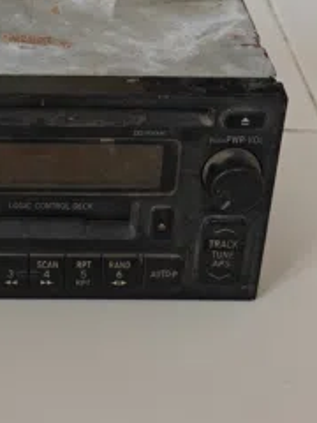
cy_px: 183
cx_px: 55
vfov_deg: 26.0
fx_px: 916
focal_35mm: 75
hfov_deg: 19.4
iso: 640
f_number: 2
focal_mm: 7.1
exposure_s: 1/100
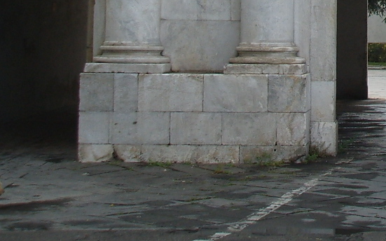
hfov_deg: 16.6
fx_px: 1262
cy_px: -133
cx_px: 471
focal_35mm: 120
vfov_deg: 10.5
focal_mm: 6.6
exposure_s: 1/350
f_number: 3.5
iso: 50
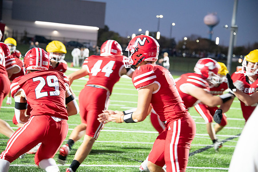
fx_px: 896
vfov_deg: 11.0
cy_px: 86
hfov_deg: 16.4
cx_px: 129
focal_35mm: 125
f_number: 5.6
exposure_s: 1/125
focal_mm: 125
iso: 8000
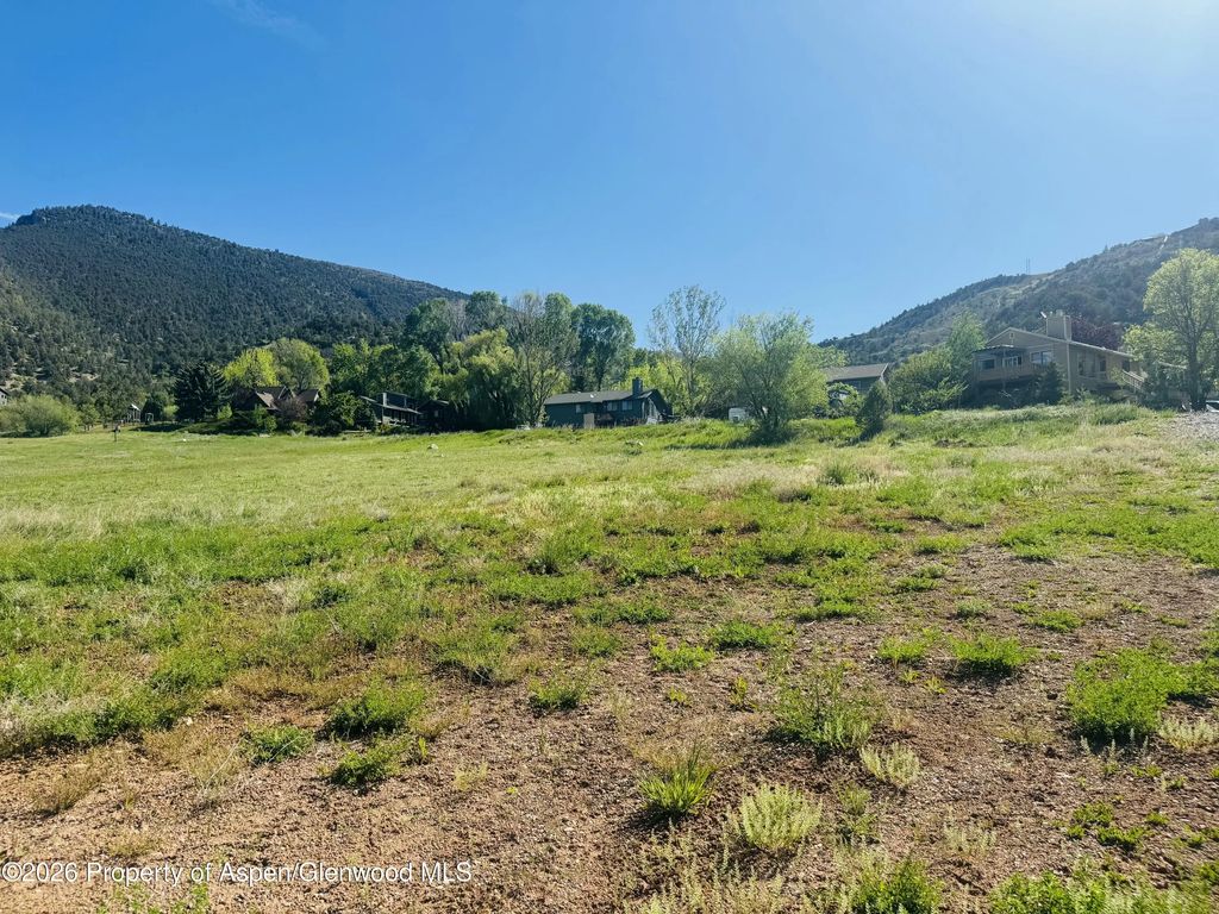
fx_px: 845
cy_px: 457
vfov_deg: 56.8
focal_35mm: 24
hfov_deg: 71.6
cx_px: 610
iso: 80
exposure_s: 1/4310
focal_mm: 6.76
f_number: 1.78
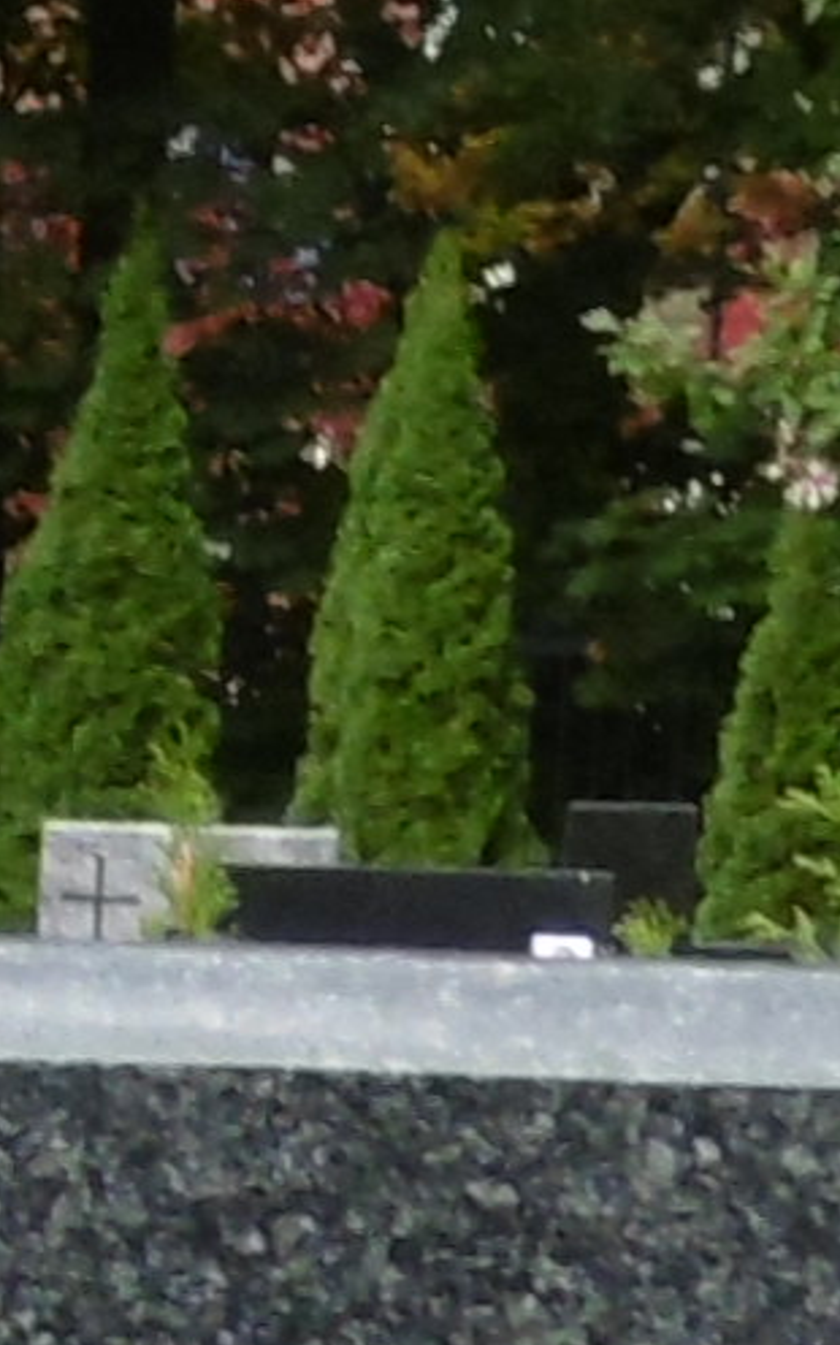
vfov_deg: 5.4
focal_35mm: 374
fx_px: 13699
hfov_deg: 3.5
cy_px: 3593
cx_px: -672
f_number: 3.7
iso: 100
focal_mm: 6.8
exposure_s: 1/200
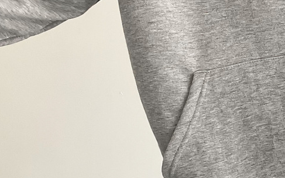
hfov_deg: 19.3
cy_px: 109
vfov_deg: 12.9
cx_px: 349
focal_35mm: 101
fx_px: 784
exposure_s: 1/120
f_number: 1.8
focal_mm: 3
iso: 64
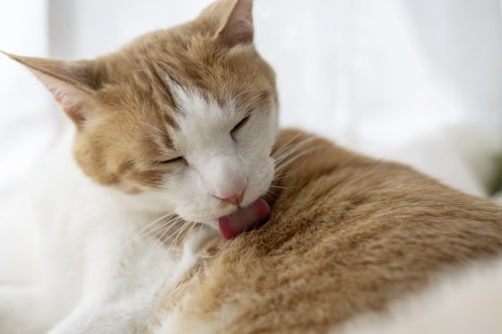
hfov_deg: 39.6
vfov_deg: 27.0
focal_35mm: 50
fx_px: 697
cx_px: 251
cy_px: 167
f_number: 2.8
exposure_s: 1/320
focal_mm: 50
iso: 200
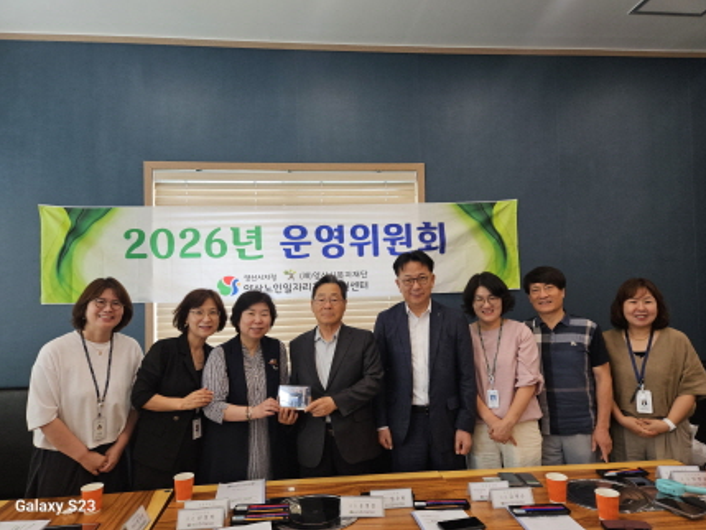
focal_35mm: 24
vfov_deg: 56.8
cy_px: 273
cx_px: 349
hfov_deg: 71.6
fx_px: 490
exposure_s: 1/207
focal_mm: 5.4
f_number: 1.8
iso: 160
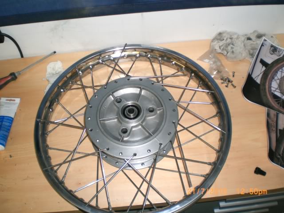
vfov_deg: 37.7
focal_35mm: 38
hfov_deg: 49.0
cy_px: 106
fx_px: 312
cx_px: 142
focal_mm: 6.3
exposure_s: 1/60
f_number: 3.1
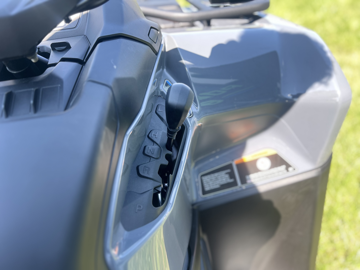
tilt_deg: -41.8
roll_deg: +4.4
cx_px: 180
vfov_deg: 53.1
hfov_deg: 67.3
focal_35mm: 26
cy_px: 135
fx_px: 270
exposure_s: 1/172
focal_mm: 5.7
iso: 50
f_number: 1.5
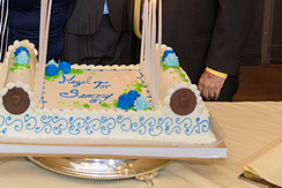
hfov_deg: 26.5
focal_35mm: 76
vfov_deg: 17.3
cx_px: 98
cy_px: -26
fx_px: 596
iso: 1600
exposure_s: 1/125
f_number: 3.2
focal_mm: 32
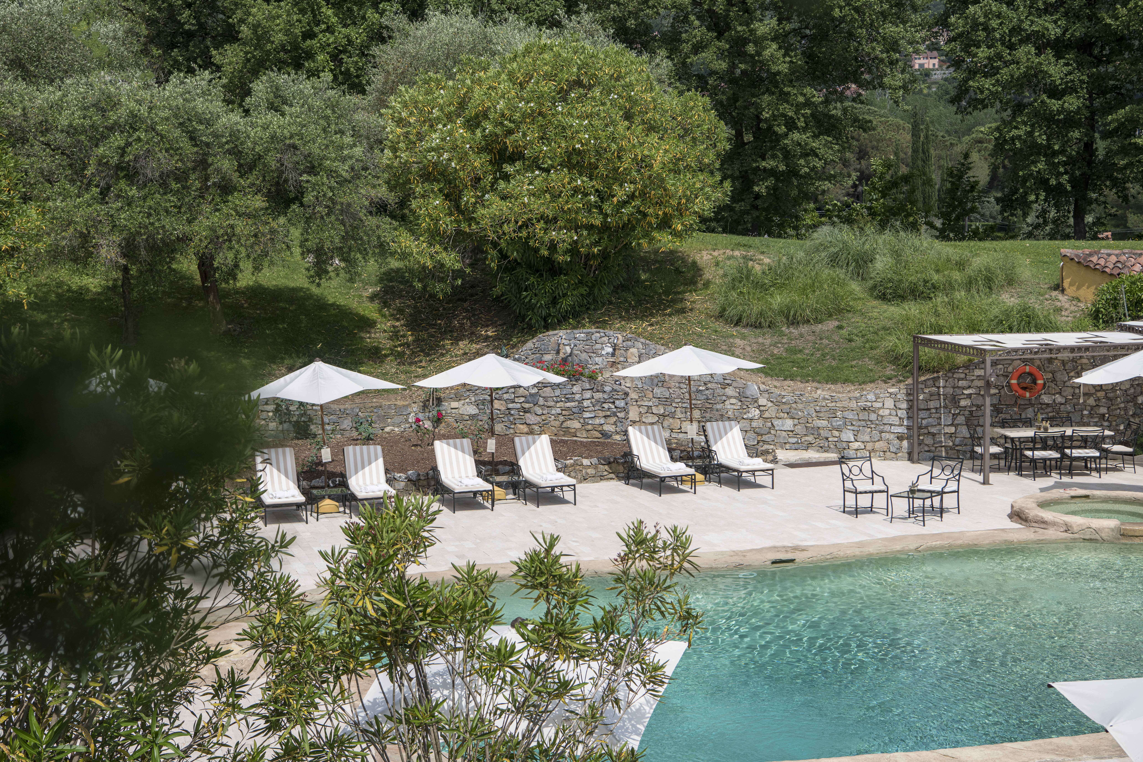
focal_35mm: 58
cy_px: 381
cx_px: 572
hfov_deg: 34.5
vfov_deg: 23.4
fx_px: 1841
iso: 160
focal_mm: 58
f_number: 6.3
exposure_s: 1/1000
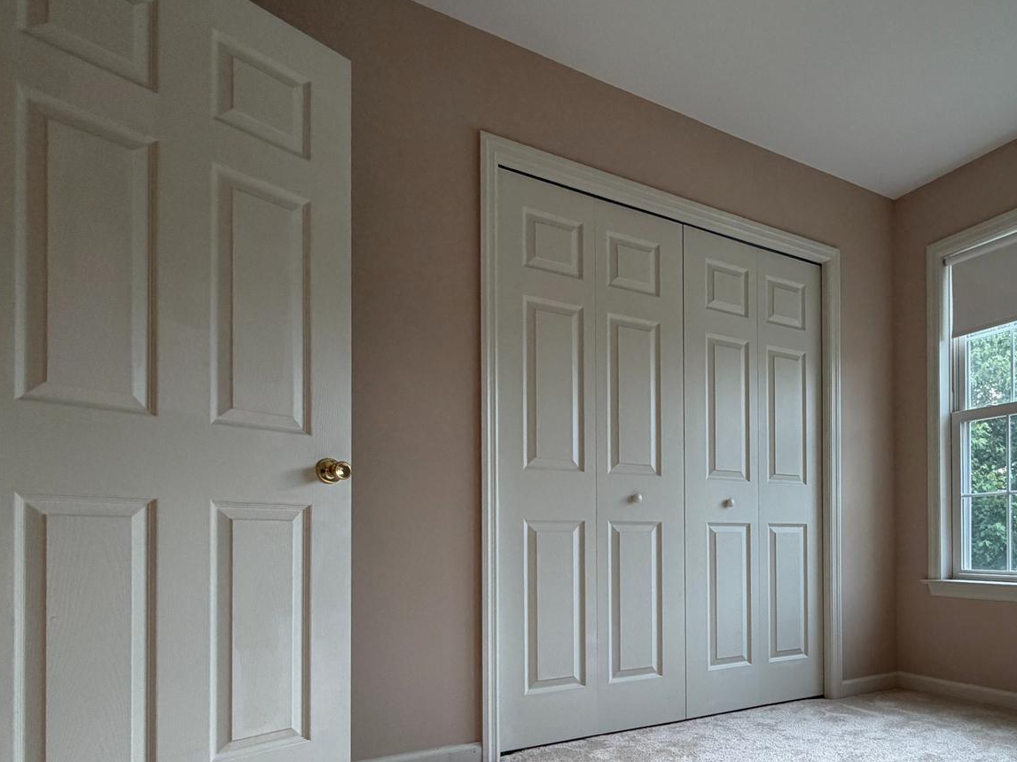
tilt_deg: +0.4
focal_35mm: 25
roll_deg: +0.6
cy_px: 537
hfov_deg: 64.5
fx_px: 734
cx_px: 783
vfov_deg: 53.2
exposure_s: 1/120
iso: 125
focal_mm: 2.22
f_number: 2.2
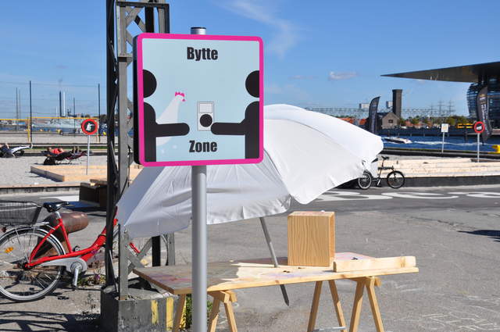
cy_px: 166
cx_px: 250
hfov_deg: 35.1
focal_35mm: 57
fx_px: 791
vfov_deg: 23.7
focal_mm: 38
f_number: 11
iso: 200
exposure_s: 1/500
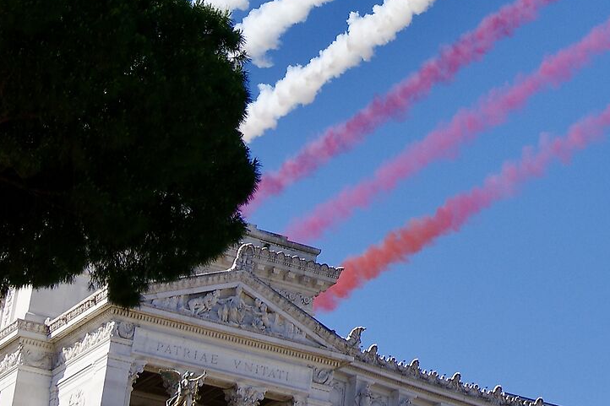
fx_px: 2422
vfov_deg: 9.4
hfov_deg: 13.8
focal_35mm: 143
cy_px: -121
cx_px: 779
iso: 200
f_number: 7.1
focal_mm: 28
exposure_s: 1/640
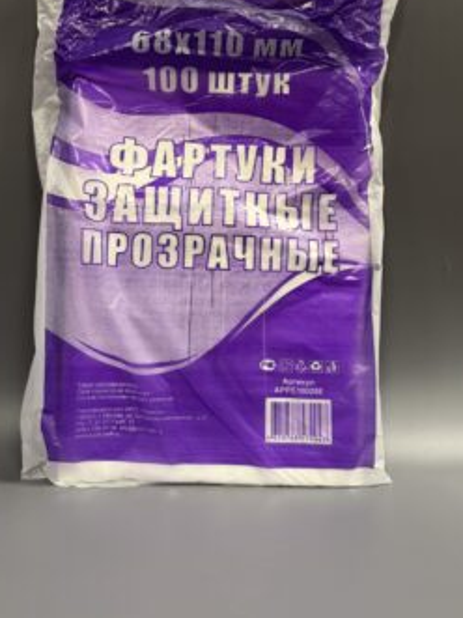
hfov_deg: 48.2
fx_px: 518
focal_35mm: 29
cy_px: 256
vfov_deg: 61.3
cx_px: 226
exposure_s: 1/50
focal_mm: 6.76
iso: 125
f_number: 1.78
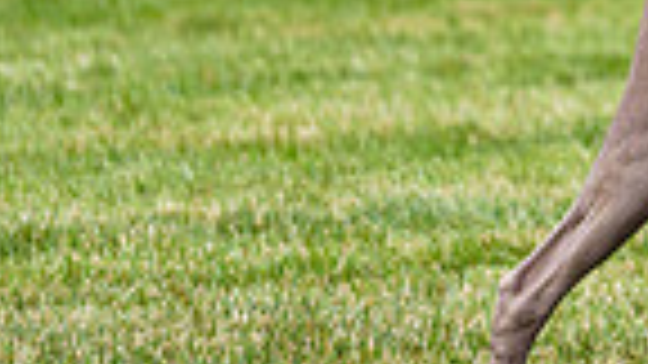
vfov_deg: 1.9
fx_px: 10842
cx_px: 1152
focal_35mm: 631
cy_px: -263
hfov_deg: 3.4
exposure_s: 1/500
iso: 250
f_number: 4
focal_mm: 149
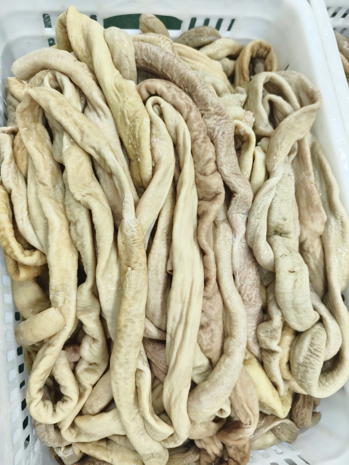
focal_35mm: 23
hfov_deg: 58.9
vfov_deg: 73.9
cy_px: 232
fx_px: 309
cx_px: 174
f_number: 1.57
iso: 751
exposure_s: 1/100
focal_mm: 5.6
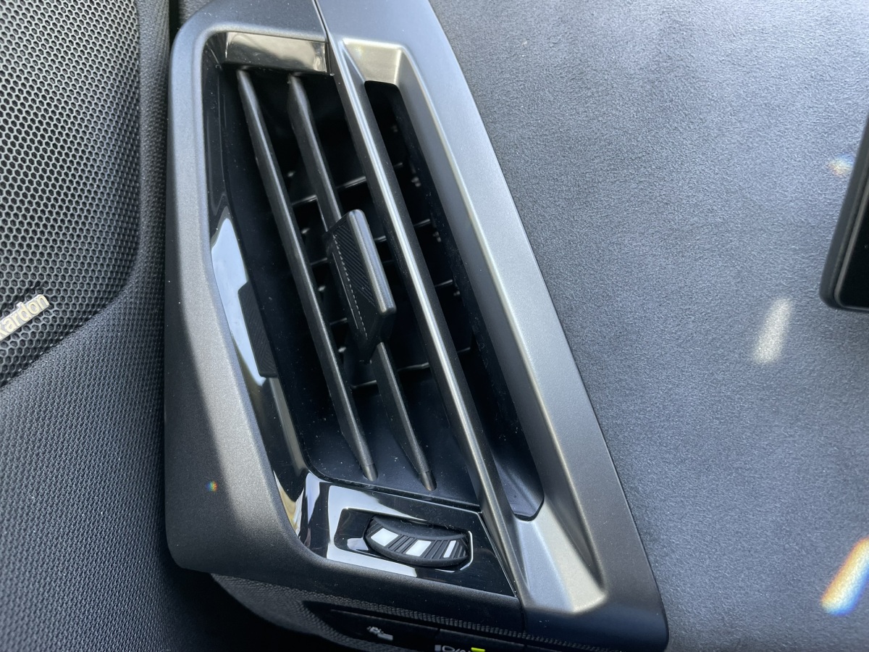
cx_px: 434
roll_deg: -3.0
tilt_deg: -30.3
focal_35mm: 26
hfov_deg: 67.3
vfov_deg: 53.1
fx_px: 653
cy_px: 326
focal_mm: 4.2
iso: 125
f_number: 1.6
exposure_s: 1/121
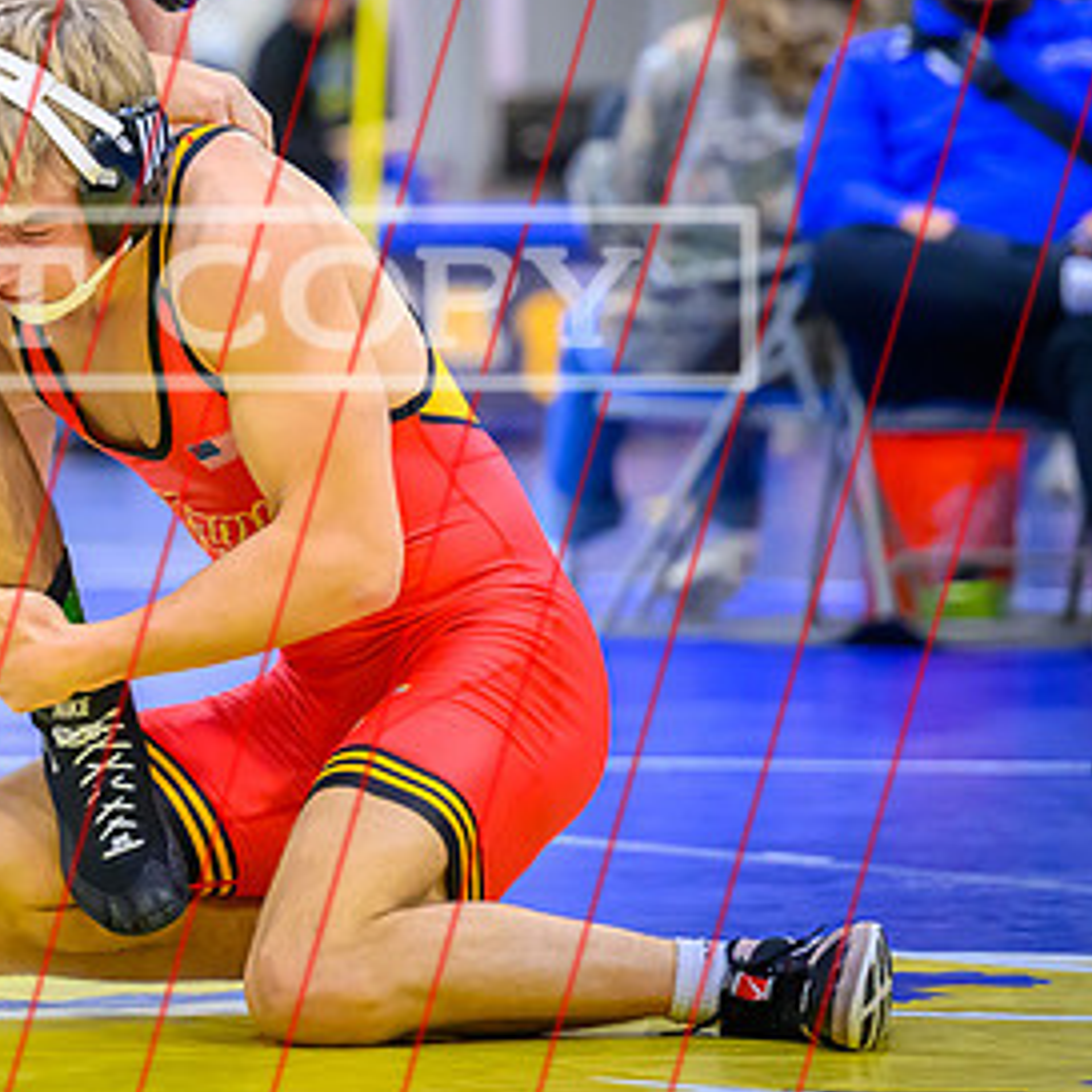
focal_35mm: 257
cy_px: 252
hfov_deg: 6.8
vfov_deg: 6.8
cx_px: -137
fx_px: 9172
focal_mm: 110
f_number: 2.8
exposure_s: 1/640
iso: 5000
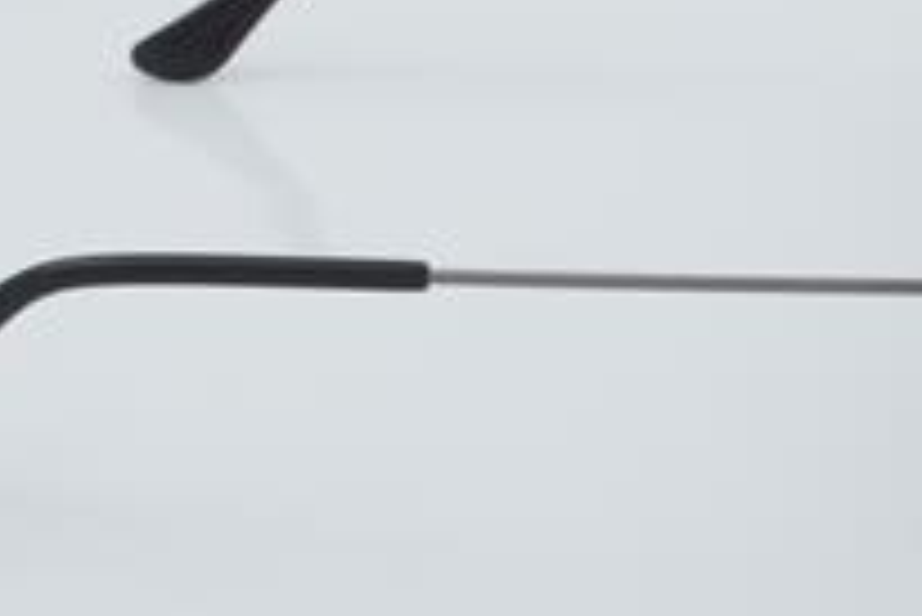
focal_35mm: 146
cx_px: 567
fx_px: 3742
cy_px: 144
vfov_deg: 9.4
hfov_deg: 14.0
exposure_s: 1/4
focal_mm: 50
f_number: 32
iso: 100
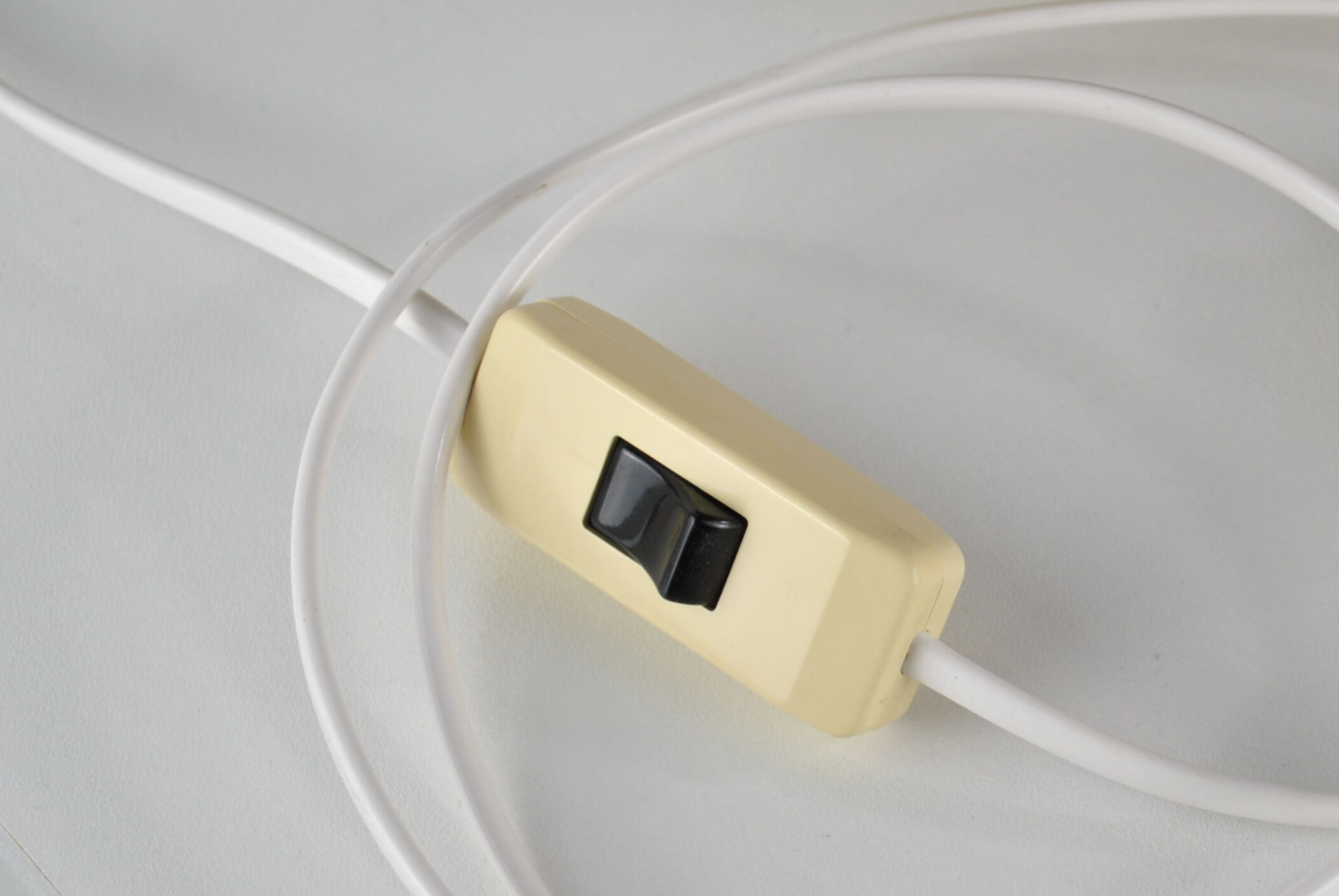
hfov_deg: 18.2
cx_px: 1114
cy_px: 526
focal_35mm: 111
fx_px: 4133
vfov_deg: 12.4
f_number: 5.3
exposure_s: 1/60
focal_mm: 40
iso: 200
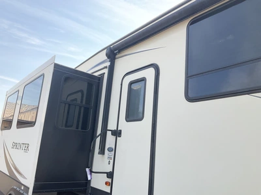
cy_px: 98
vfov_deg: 48.2
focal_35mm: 29
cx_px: 130
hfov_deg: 61.7
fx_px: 219
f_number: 1.8
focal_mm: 3
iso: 25
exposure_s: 1/855
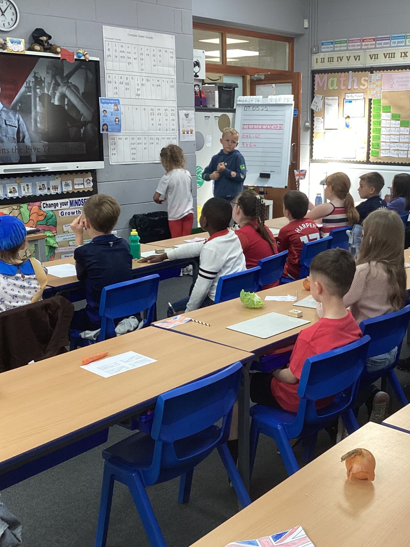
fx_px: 663
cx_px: 272
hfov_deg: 34.0
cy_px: 277
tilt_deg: -14.6
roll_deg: -0.6
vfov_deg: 44.8
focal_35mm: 42
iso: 80
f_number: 2.4
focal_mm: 3.3
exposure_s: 1/100
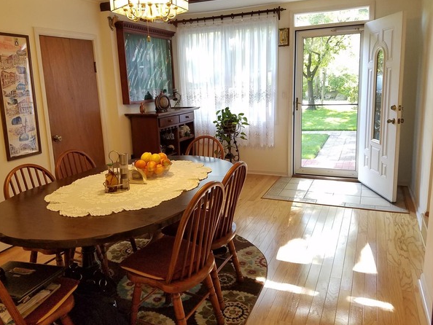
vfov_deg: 49.8
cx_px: 213
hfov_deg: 63.4
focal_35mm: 28
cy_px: 156
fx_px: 350
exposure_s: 1/60
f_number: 1.7
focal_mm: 4.2
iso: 125
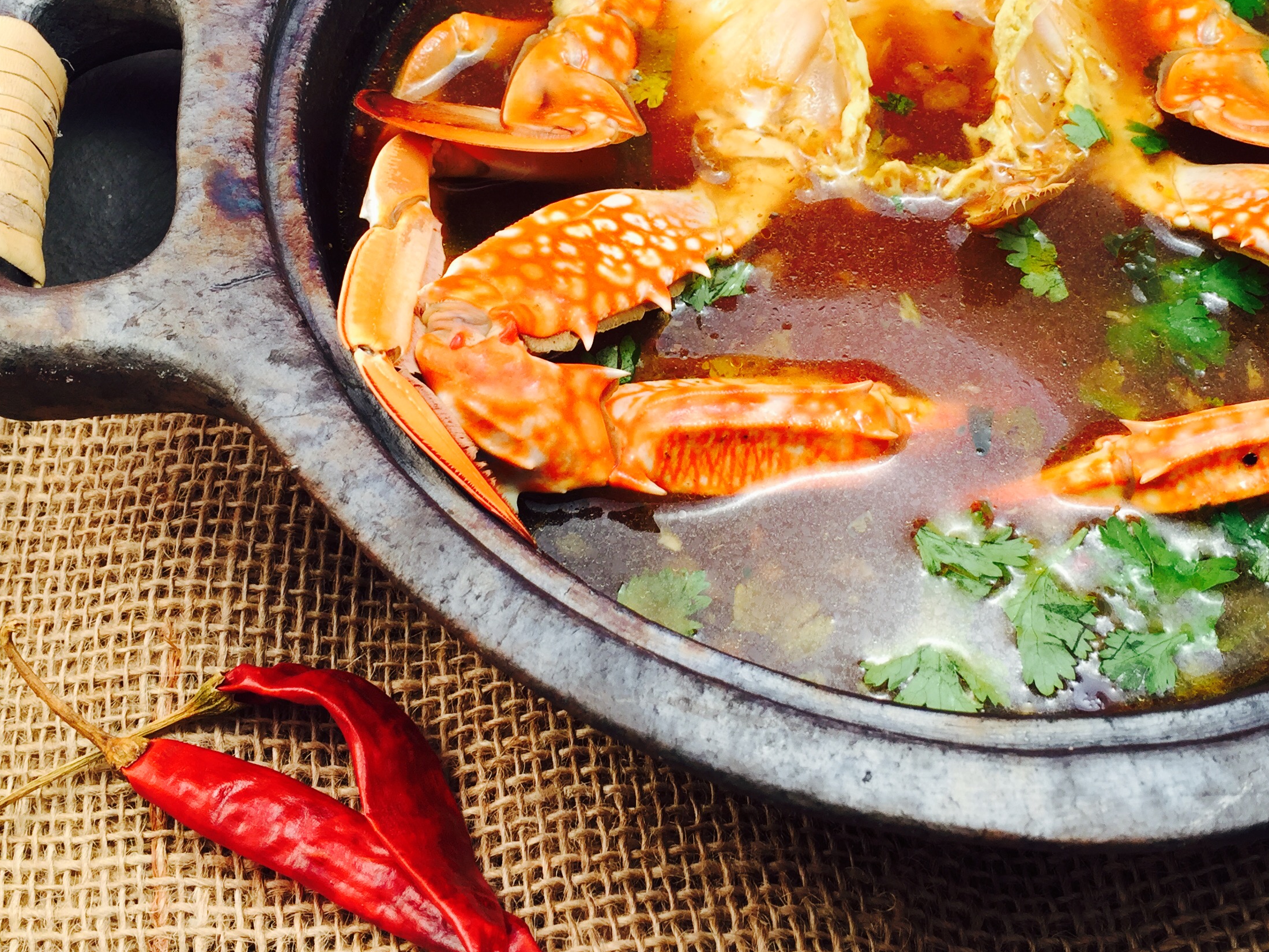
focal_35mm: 43
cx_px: 702
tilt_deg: -55.7
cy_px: 339
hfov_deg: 43.8
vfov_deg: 33.4
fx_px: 1576
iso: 32
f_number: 2.2
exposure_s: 1/114
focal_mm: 4.15
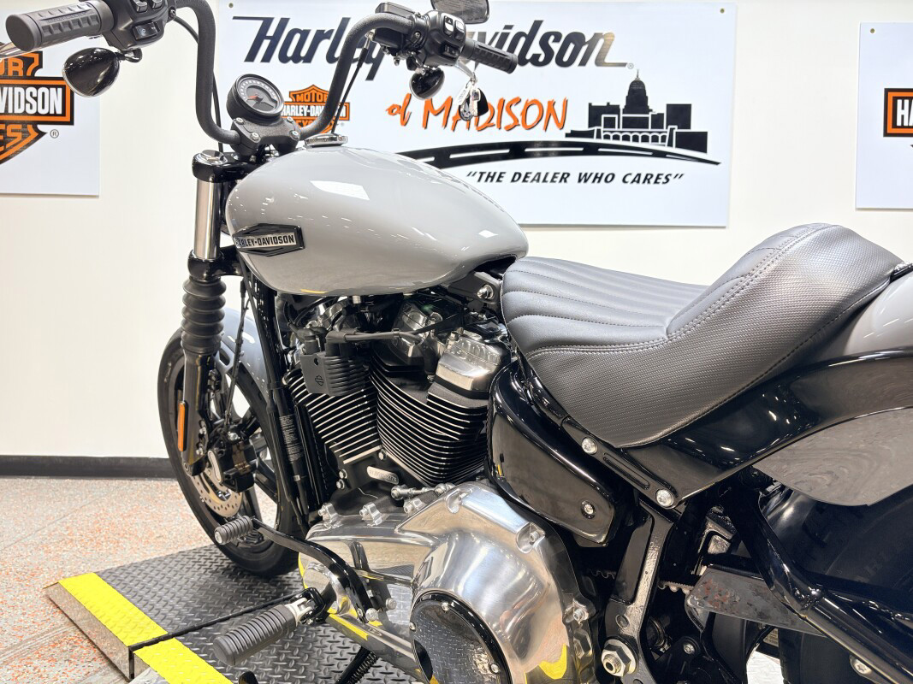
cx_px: 456
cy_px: 342
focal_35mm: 26
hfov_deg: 67.3
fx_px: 686
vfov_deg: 53.1
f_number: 1.6
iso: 50
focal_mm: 5.96
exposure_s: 1/120
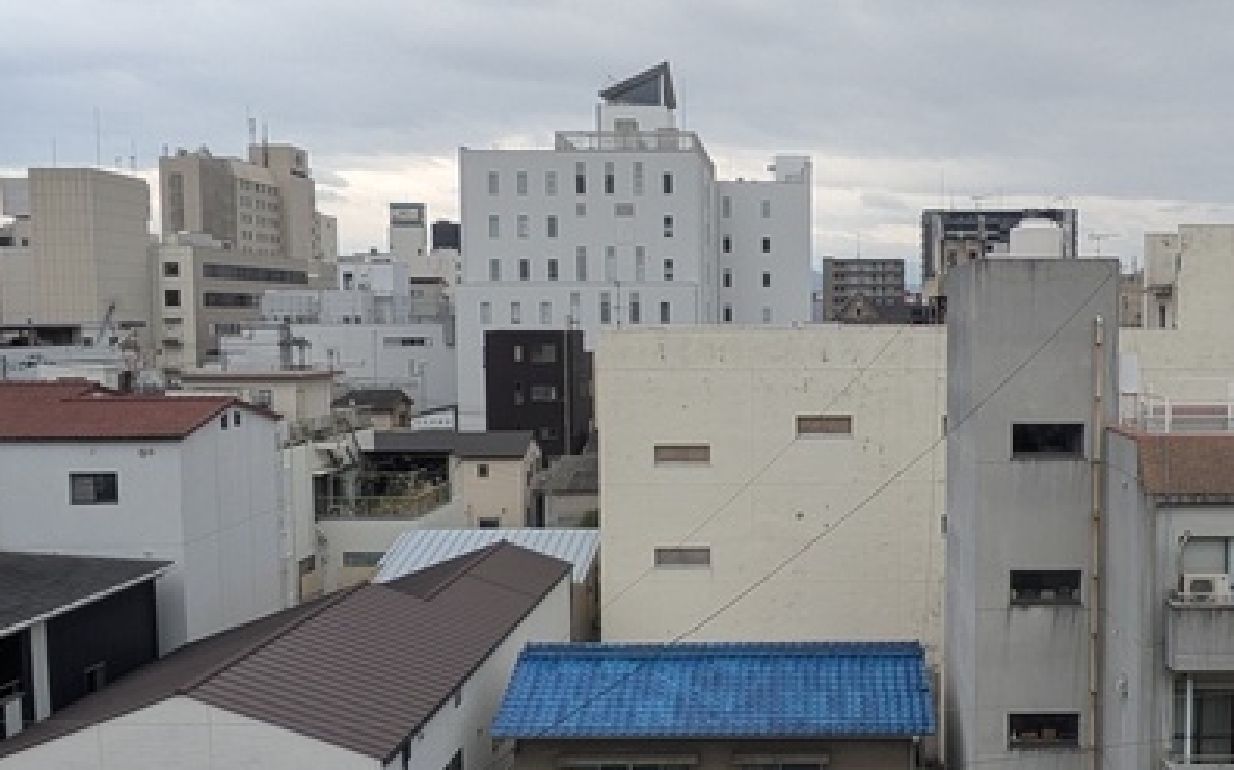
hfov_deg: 52.8
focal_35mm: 36
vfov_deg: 35.3
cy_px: 405
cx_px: 838
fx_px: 1210
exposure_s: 1/613
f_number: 2.2
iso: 49
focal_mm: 1.83
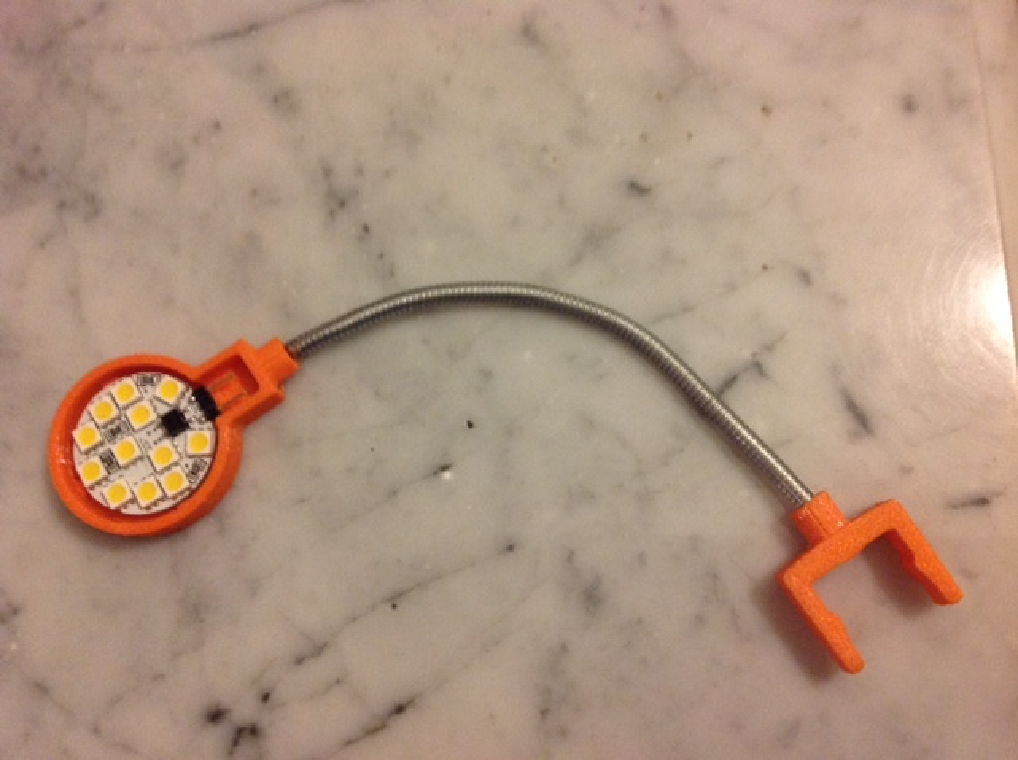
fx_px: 1028
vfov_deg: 40.6
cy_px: 380
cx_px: 509
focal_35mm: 35
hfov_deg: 52.7
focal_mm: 4.28
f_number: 2.4
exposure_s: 1/15
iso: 200
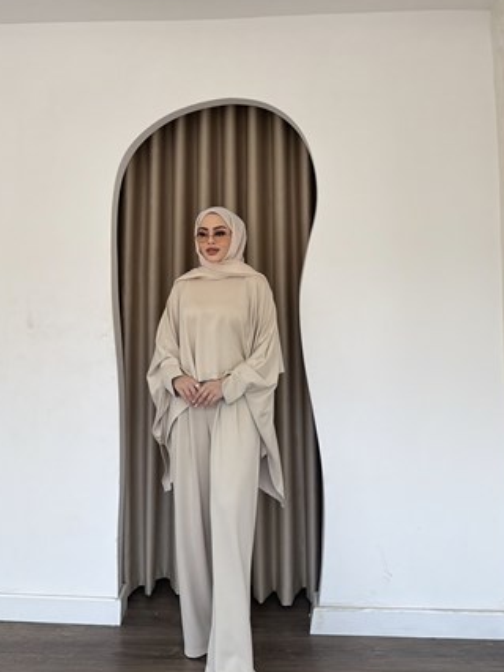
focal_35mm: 30
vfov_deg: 59.9
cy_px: 349
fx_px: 582
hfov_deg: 46.8
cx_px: 228
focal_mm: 6.76
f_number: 1.78
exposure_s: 1/1770
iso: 320
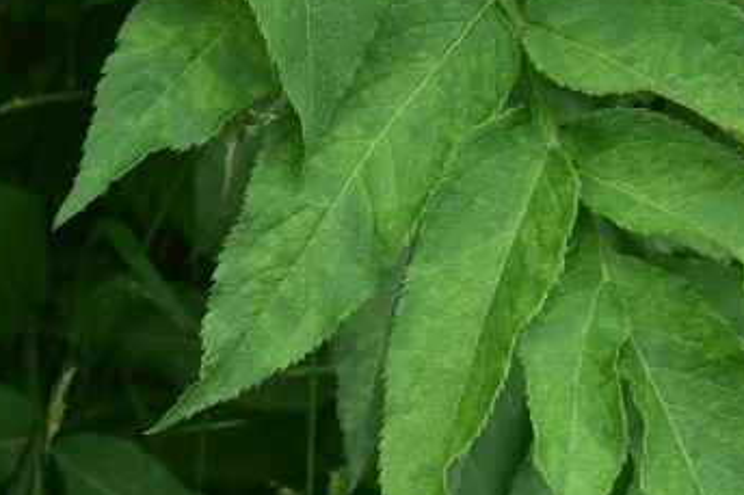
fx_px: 3904
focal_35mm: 189
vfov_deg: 7.1
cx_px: -417
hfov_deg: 10.5
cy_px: 907
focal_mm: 50
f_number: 6.3
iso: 200
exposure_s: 1/125
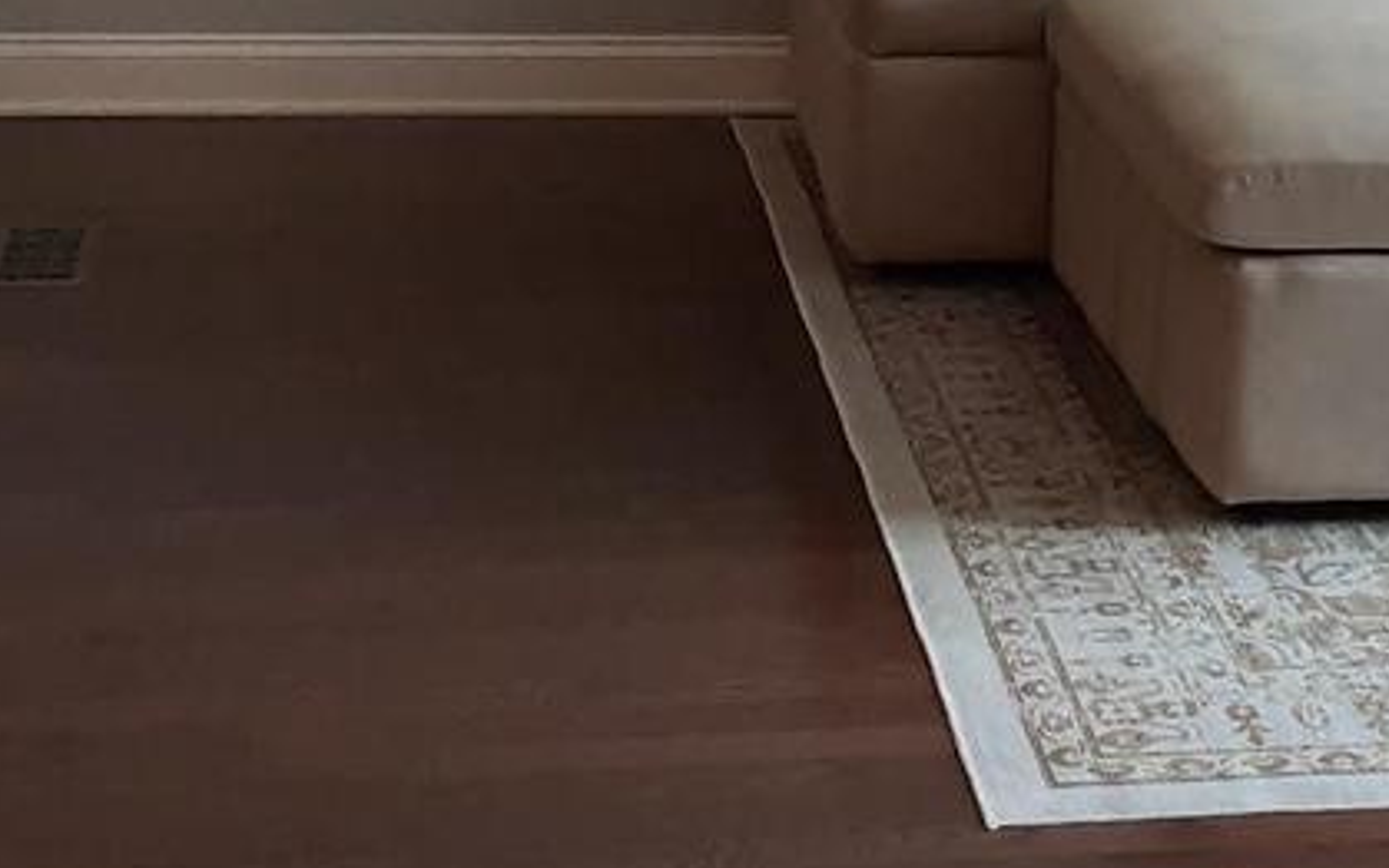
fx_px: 3862
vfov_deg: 12.7
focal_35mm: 102
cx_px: 1299
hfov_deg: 19.9
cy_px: 109
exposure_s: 1/40
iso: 125
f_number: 1.9
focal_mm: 2.9
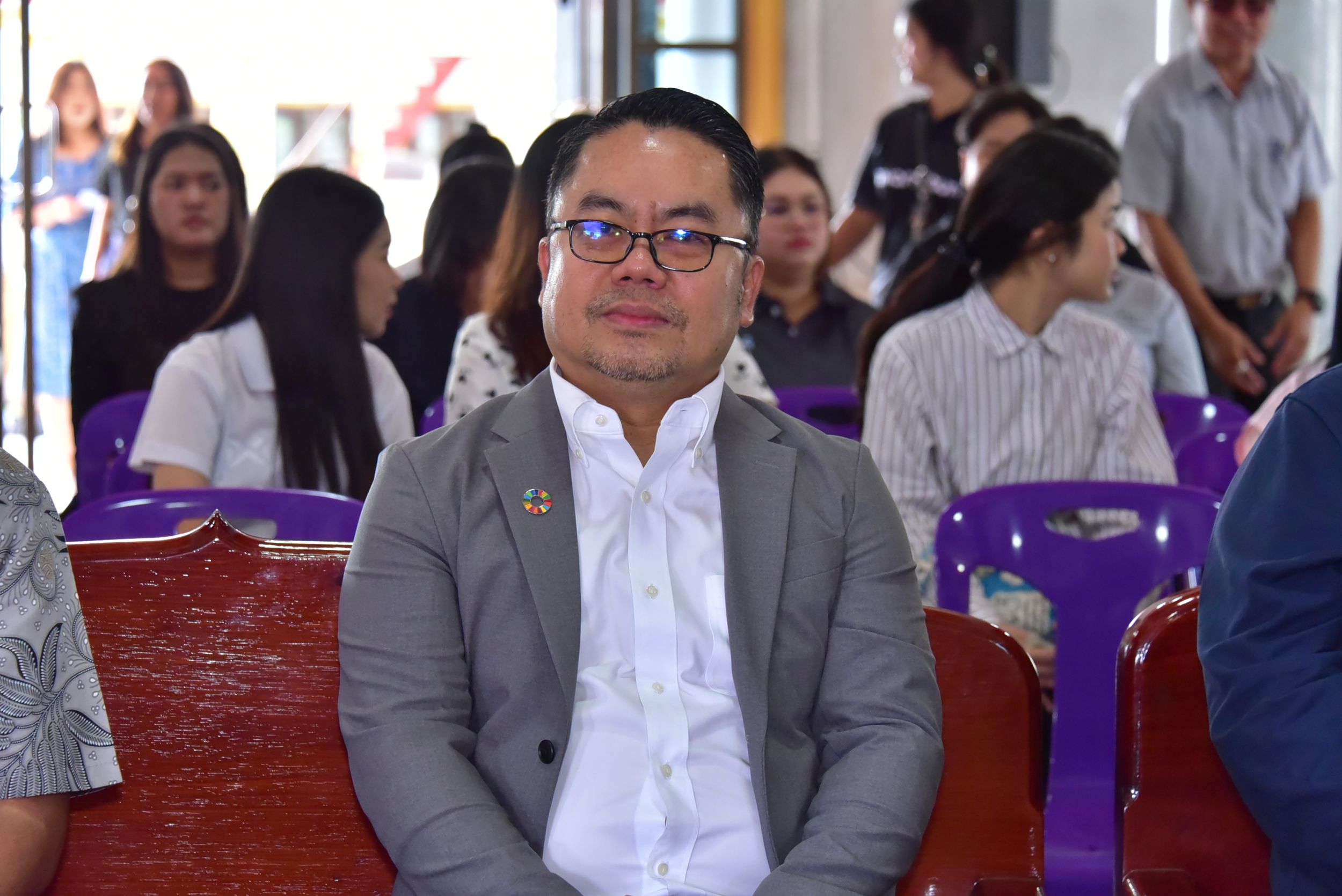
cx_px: 671
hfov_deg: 20.4
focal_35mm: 100
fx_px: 3729
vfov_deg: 13.7
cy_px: 448
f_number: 6.3
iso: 5000
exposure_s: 1/160
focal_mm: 100
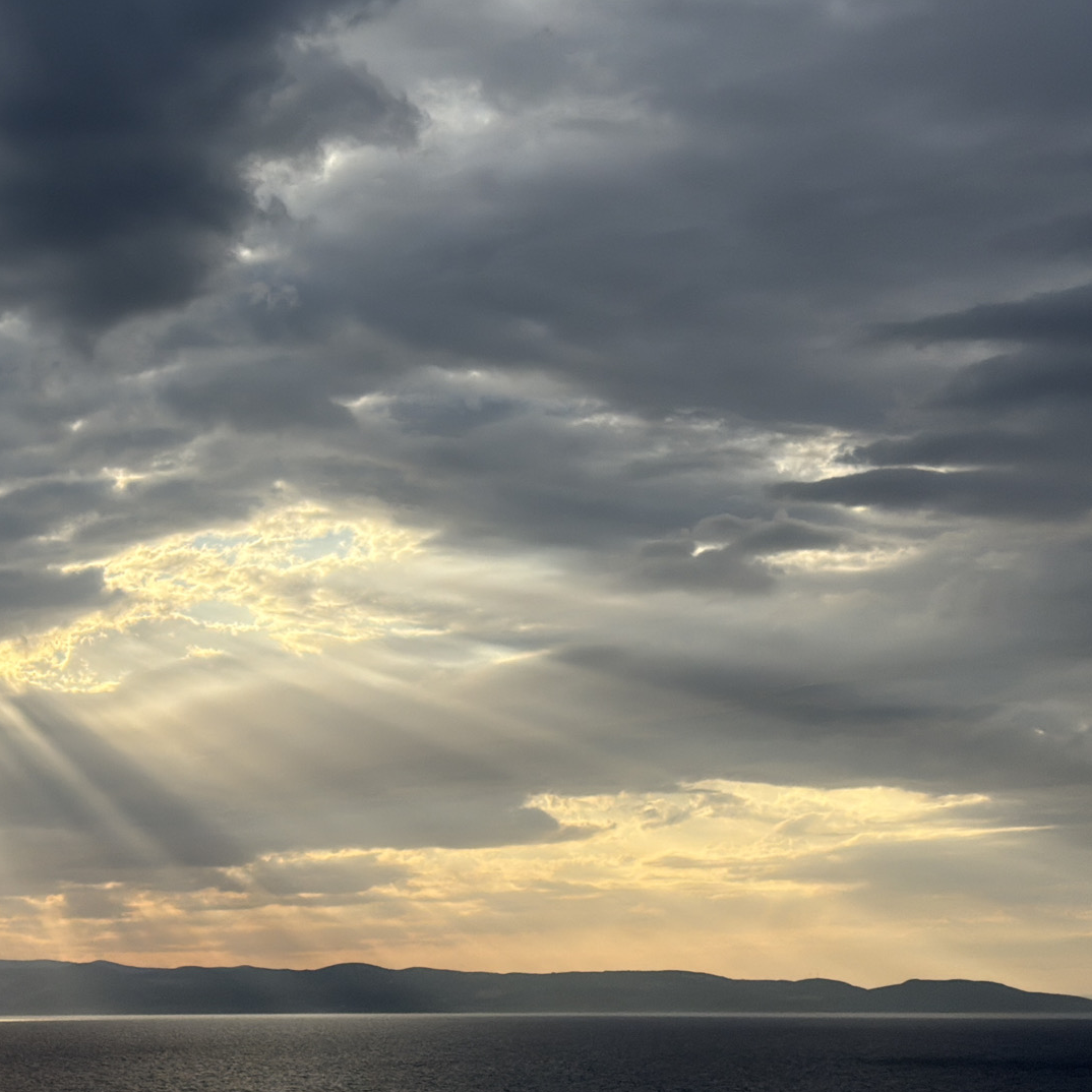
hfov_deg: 21.6
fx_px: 2820
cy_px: 583
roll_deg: +1.0
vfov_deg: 21.9
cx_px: 192
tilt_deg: +7.5
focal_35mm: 79
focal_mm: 6.76
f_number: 1.78
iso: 80
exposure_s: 1/4329
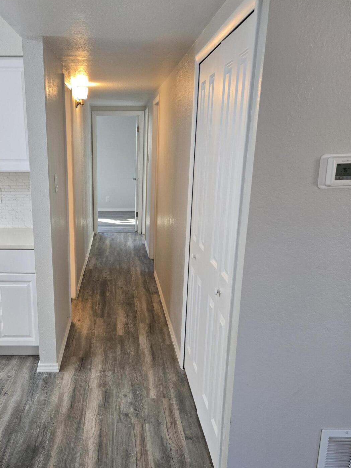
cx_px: 112
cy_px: 283
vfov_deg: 54.9
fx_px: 446
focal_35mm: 33
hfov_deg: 42.2
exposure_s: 1/120
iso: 160
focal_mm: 5.4
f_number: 1.8
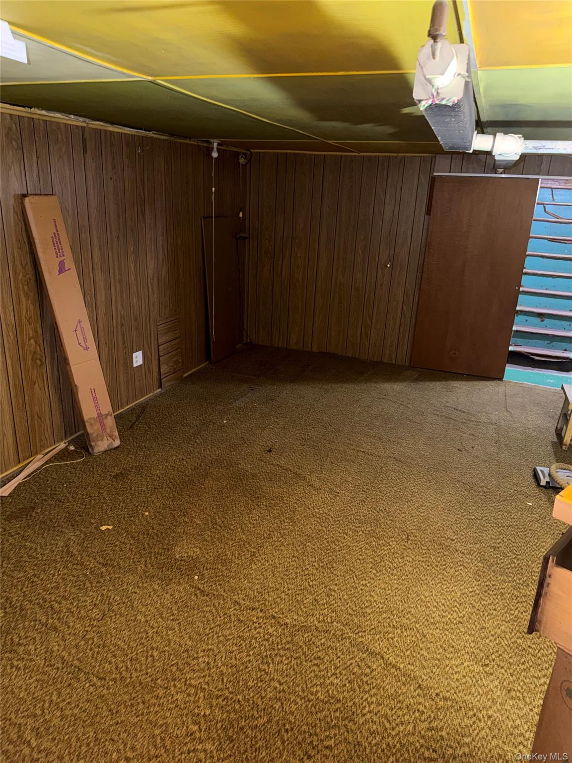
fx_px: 529
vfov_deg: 71.6
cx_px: 286
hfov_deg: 56.8
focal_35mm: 24
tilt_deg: -19.6
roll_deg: -2.8
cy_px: 382
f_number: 1.78
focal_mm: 6.76
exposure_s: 1/6
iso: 320
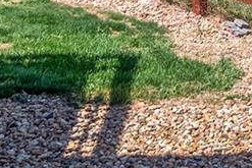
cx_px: 390
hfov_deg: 10.2
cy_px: -348
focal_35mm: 194
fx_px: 1359
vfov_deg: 6.4
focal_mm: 30
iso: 100
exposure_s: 1/100
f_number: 8
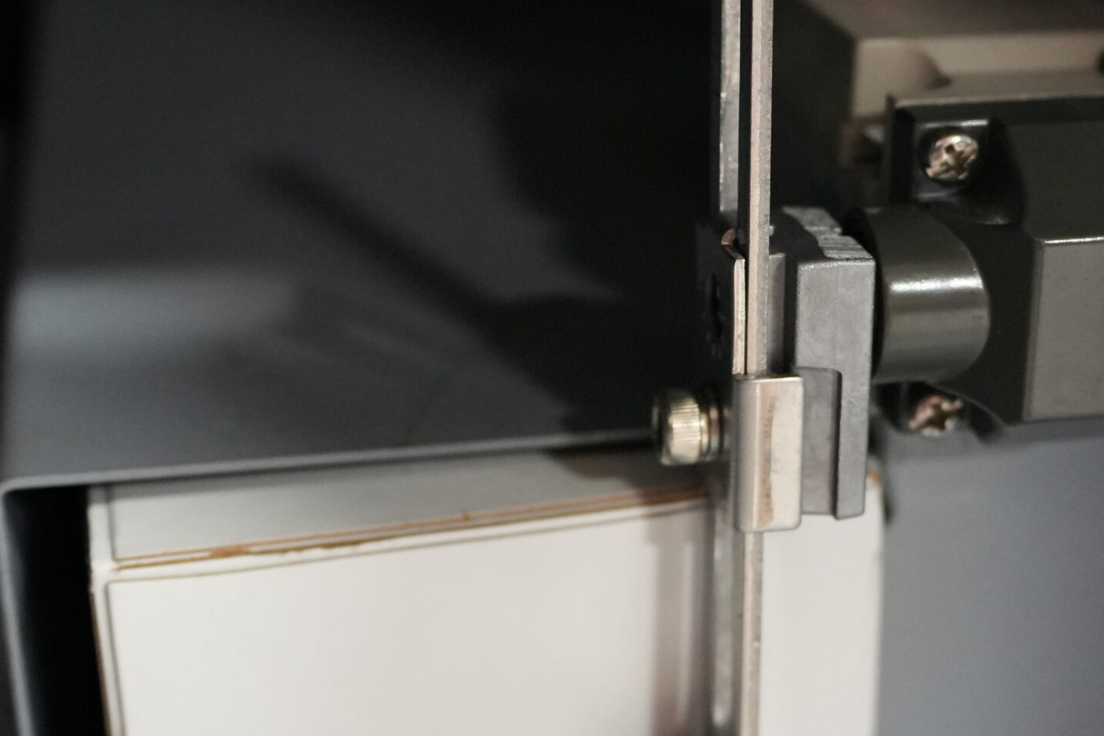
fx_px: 1963
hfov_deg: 31.0
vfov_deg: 21.2
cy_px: 371
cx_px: 793
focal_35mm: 64
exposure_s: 1/60
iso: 2500
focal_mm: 24
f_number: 2.8
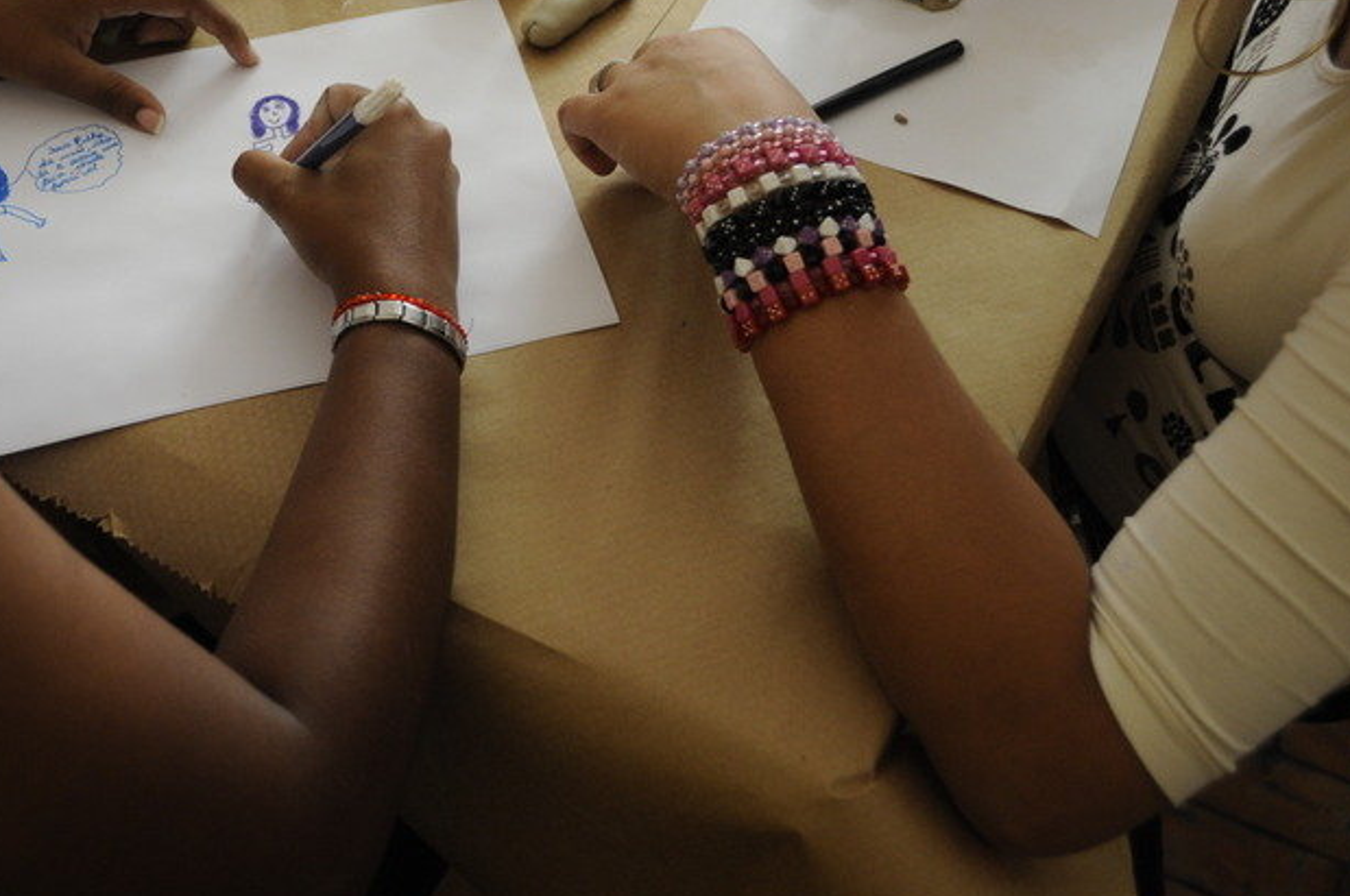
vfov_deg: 27.6
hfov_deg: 40.9
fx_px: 1798
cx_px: 508
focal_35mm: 48
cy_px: 221
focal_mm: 29
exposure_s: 1/50
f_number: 3.5
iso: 1600
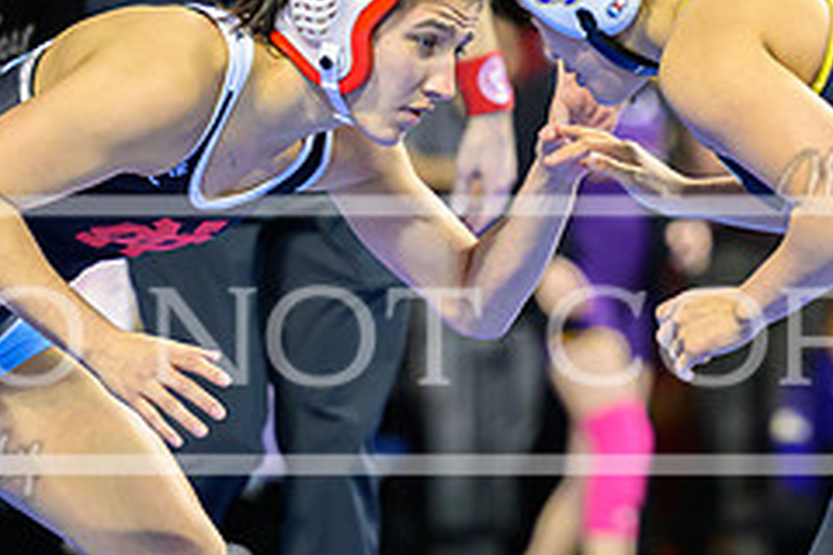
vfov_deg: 3.5
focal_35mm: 395
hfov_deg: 5.2
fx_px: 9139
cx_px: 478
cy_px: 233
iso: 3200
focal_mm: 130
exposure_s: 1/800
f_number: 2.8
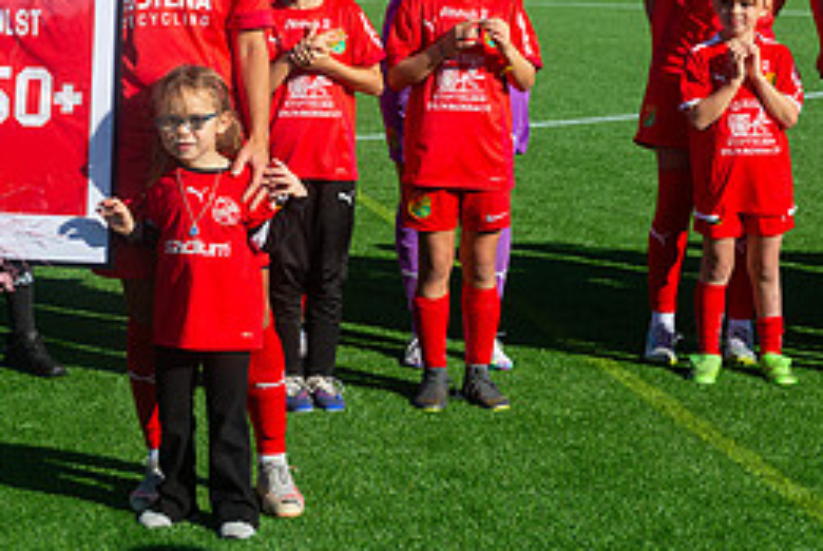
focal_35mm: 107
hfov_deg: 18.4
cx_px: -51
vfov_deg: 12.8
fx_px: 2449
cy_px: 116
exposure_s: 1/1600
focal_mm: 48
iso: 160
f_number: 4
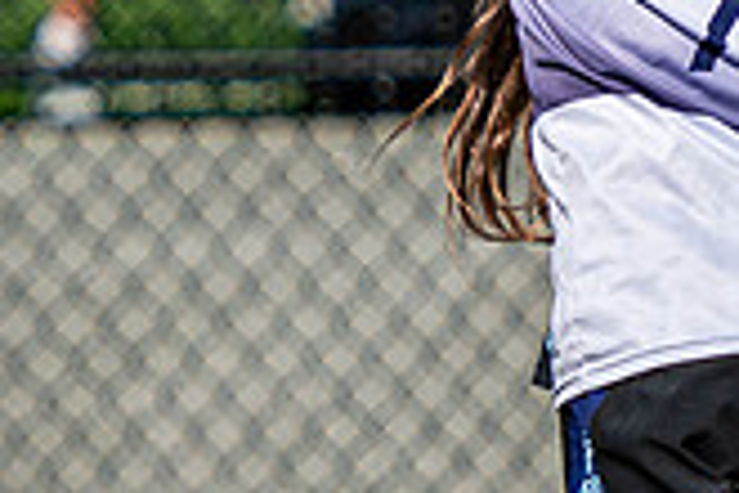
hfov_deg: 1.4
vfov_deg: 0.9
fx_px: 30543
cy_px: -271
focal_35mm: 1488
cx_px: 701
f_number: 3.2
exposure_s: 1/2000
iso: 100
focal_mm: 165
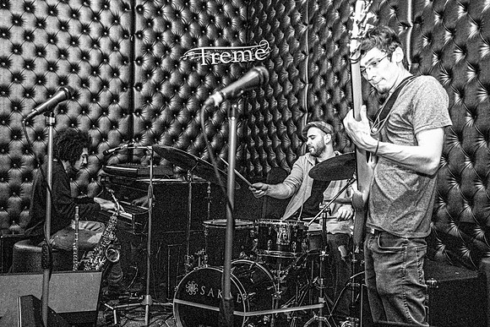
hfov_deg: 46.7
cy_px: 163
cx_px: 260
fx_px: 568
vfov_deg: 32.1
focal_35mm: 42
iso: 6400
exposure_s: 1/200
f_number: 4
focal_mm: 38
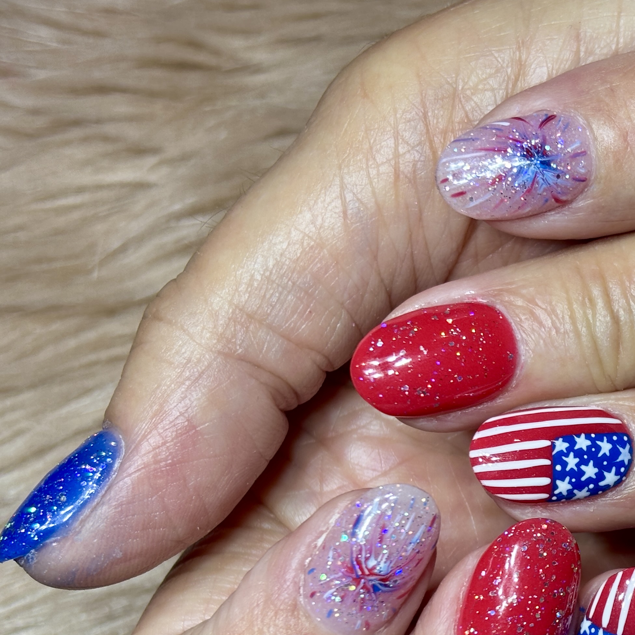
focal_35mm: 95
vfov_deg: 18.2
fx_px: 1972
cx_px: 635
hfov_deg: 17.9
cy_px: 469
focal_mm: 5.96
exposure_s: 1/170
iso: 32
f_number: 1.6
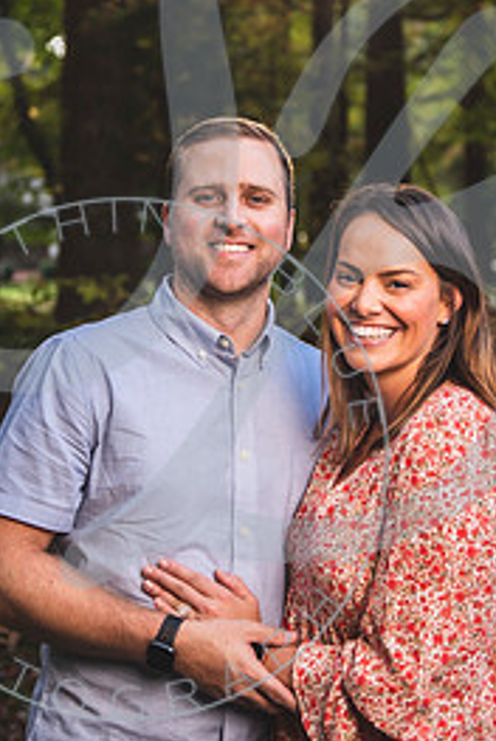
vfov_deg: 24.6
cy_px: 245
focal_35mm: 82
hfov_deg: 16.7
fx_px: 1690
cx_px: 254
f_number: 2.8
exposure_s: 1/200
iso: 100
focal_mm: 48
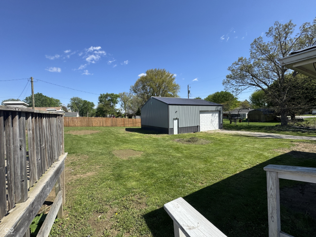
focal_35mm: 14
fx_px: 128
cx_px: 158
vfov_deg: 85.7
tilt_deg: -2.1
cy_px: 118
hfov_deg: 102.1
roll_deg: +0.3
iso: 40
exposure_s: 1/1506
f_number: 2.2
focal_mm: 2.22
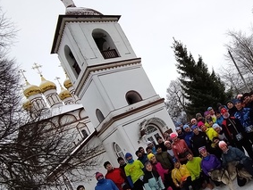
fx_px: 220
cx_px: 190
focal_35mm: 30
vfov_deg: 46.6
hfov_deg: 56.8
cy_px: 115
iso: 100
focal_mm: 1.42
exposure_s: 1/238
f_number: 2.2
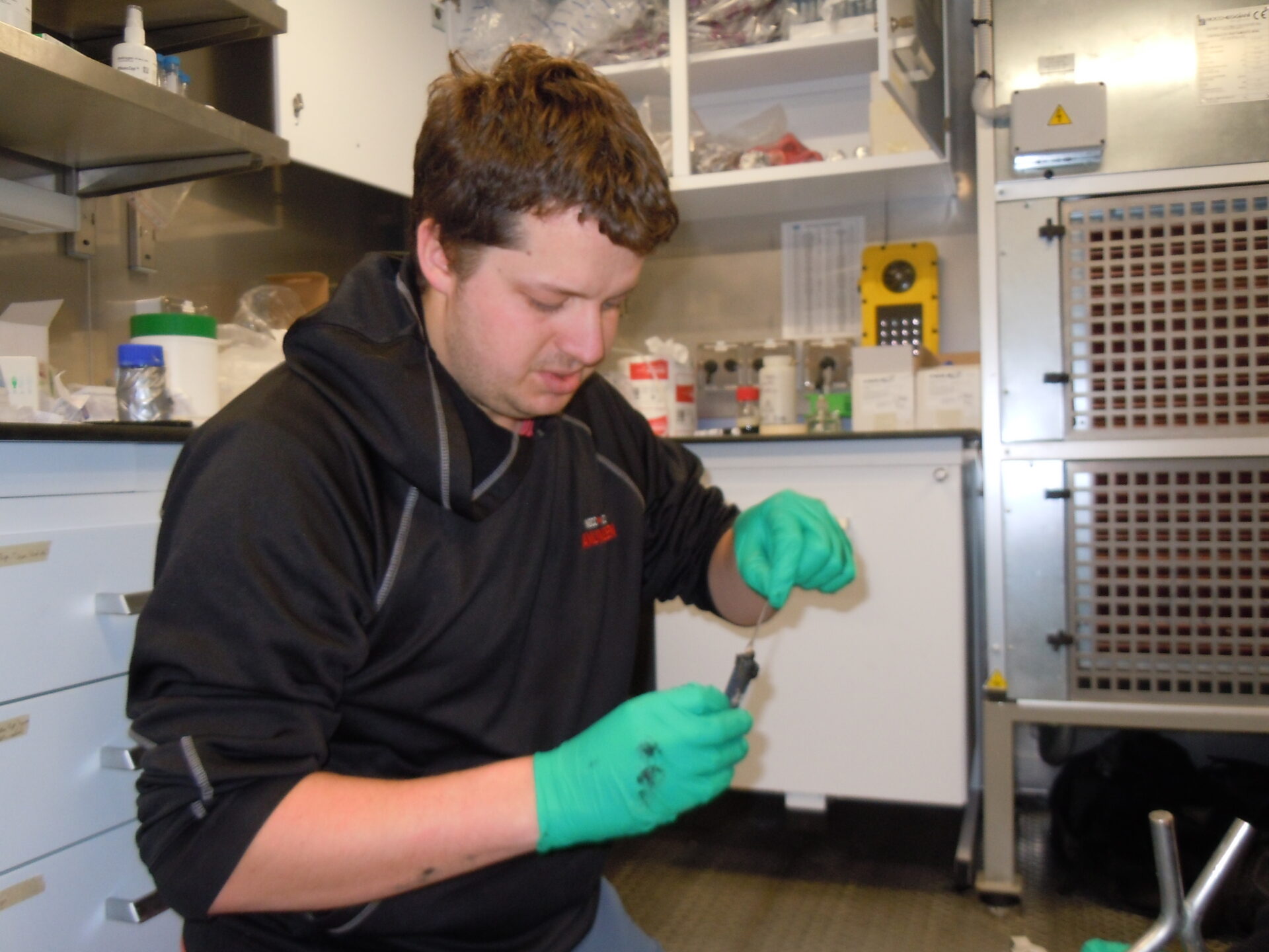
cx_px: 634
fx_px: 1100
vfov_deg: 46.8
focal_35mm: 30
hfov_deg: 60.0
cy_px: 476
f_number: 3.5
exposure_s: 1/30
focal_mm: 5.4
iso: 200
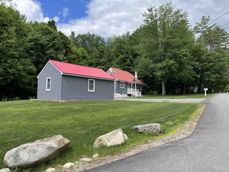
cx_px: 114
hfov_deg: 67.3
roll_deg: -0.7
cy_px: 86
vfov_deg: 53.1
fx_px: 172
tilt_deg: +3.9
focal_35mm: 26
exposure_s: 1/1325
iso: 50
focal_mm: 5.1
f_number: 1.6
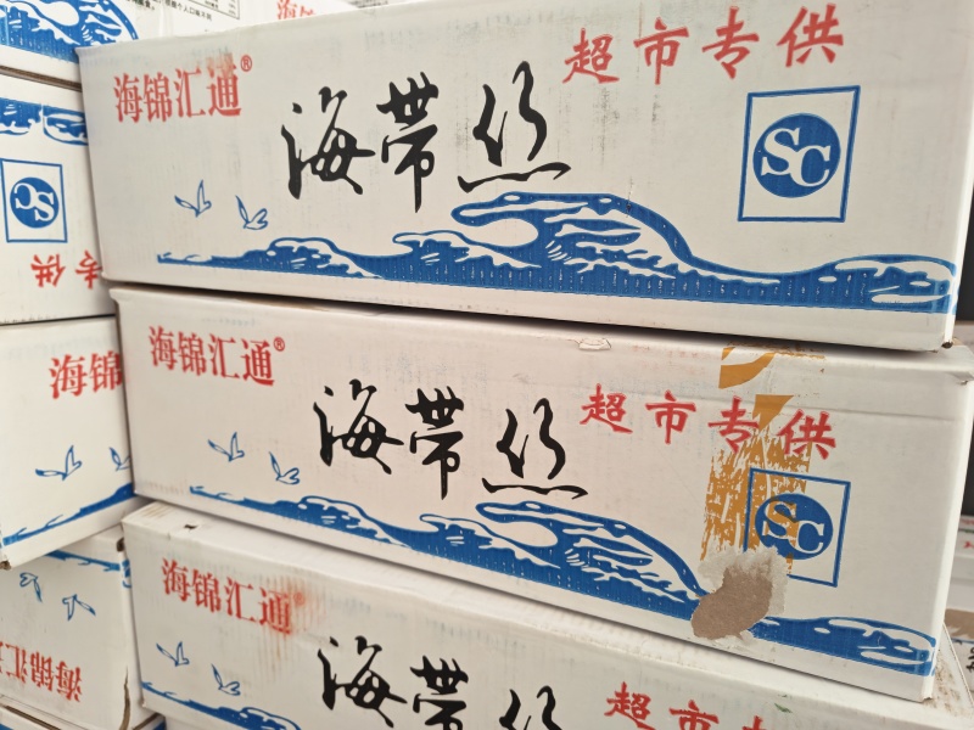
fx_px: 675
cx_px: 487
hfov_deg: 71.6
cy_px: 365
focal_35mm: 24
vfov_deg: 56.8
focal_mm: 6.12
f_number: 1.9
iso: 1250
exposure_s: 1/50
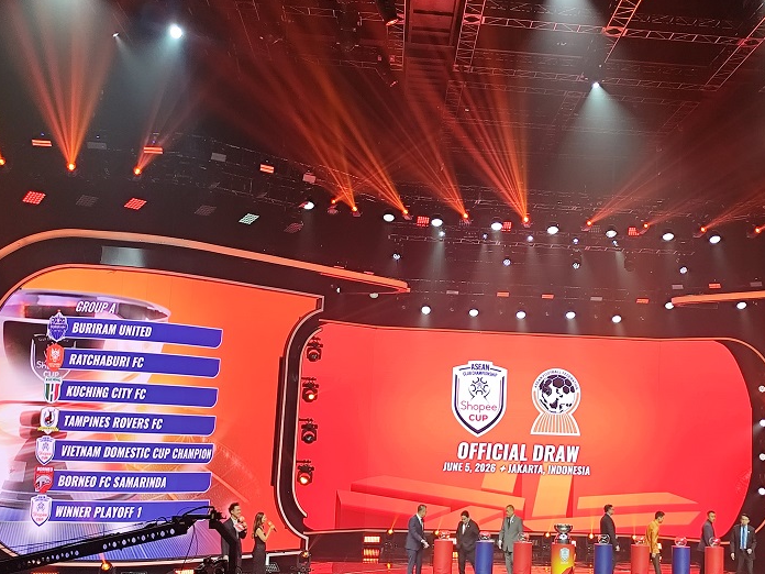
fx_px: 1017
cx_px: 520
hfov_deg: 40.6
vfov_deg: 31.5
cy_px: 311
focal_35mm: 46
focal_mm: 6.19
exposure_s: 1/100
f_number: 1.65
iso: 250
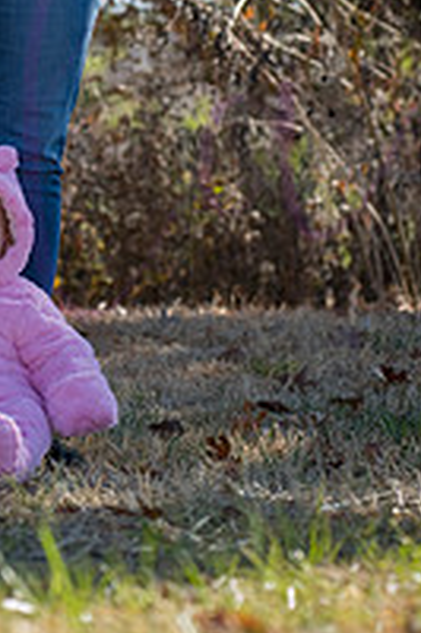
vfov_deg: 11.3
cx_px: -41
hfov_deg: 7.6
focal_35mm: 180
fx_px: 3163
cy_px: -41
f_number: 5
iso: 400
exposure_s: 1/640
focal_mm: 80
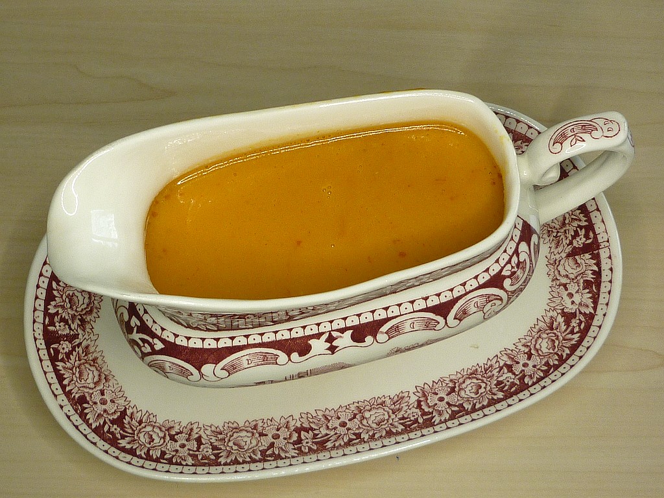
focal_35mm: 69
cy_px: 249
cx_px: 332
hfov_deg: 28.2
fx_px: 1324
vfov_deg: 21.3
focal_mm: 6.4
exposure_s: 1/60
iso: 80
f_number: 3
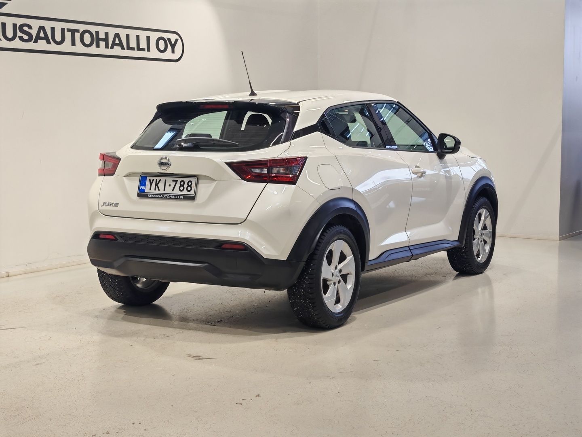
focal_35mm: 60
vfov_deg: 24.4
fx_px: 1009
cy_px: 218
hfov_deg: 32.2
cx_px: 291
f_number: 1.6
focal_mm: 5.4
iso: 100
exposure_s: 1/100
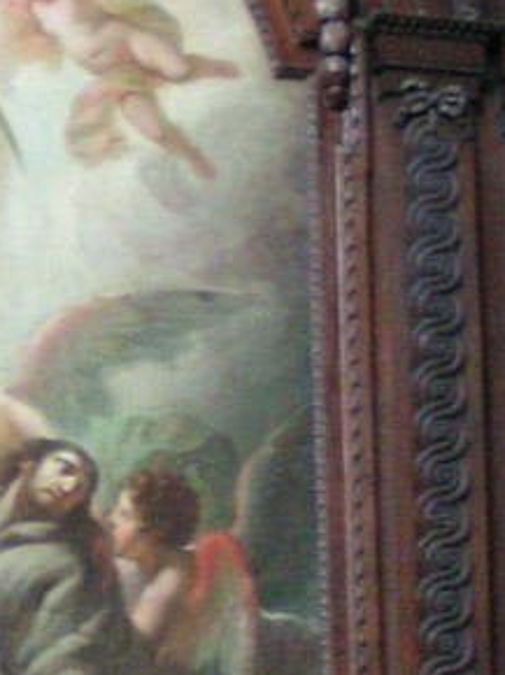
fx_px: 4305
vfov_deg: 9.0
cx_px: -47
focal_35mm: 221
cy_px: 381
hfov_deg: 6.7
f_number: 3.2
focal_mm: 9.2
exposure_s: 1/5
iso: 400
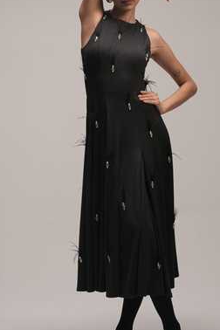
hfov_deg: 23.5
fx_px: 528
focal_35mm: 58
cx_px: 130
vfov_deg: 34.7
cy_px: 167
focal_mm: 41.4
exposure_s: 1/160
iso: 800
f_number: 4.5
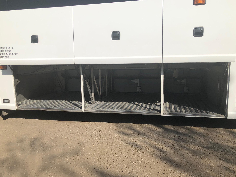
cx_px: 121
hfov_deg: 61.6
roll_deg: +2.2
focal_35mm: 29
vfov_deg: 48.2
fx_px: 198
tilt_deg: -7.2
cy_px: 88
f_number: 1.8
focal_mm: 3.99
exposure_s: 1/3690
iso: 25
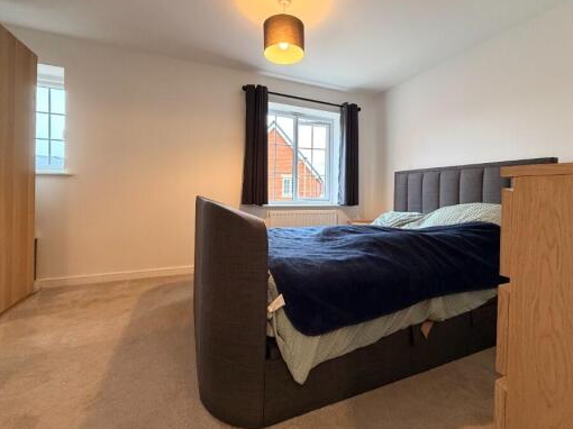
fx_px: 265
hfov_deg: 94.4
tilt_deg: -0.6
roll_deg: -1.3
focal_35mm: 16
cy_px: 195
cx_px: 306
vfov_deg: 77.9
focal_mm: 2.22
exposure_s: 1/50
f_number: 2.2
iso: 320
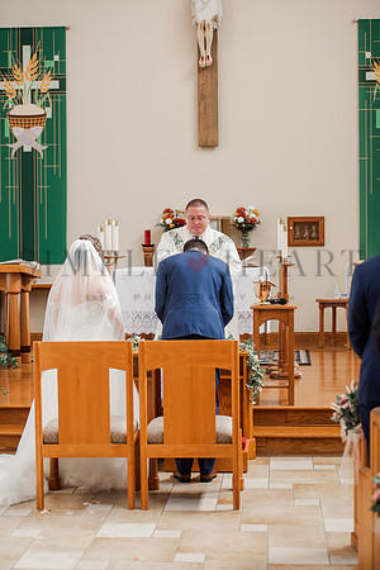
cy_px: 285
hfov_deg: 19.5
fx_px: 1108
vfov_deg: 28.8
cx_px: 190
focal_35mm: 70
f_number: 2.8
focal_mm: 70
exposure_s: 1/200
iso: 400
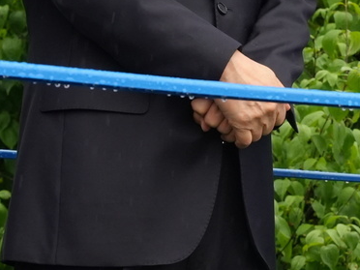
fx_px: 2787
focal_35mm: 268
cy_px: -174
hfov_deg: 7.2
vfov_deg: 5.5
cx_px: 596
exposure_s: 1/400
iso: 1250
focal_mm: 49.5
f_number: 5.6
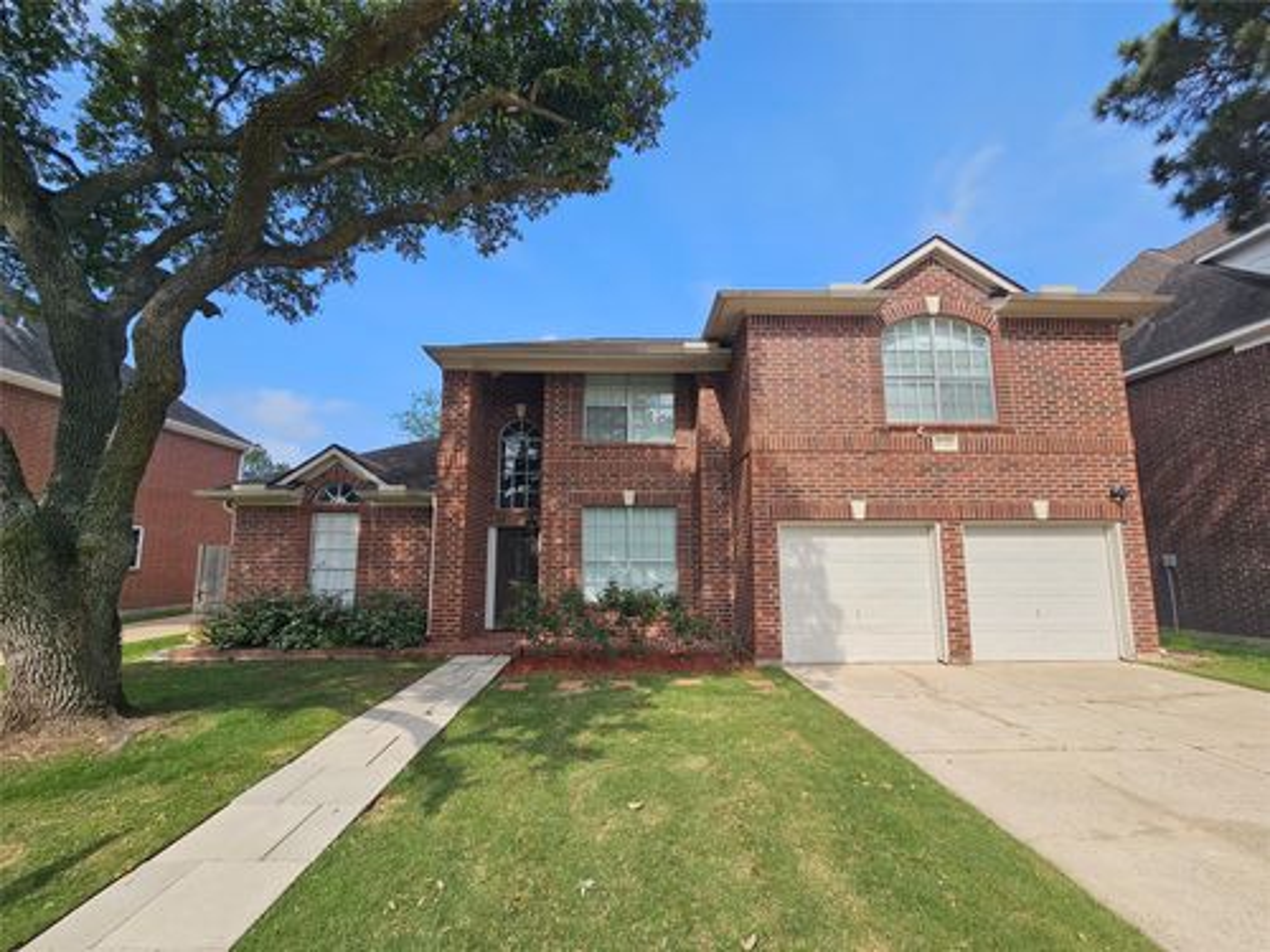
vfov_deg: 89.9
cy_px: 476
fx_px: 477
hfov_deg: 106.2
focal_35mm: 13
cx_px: 635
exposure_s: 1/1946
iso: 50
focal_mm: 2.2
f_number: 2.2
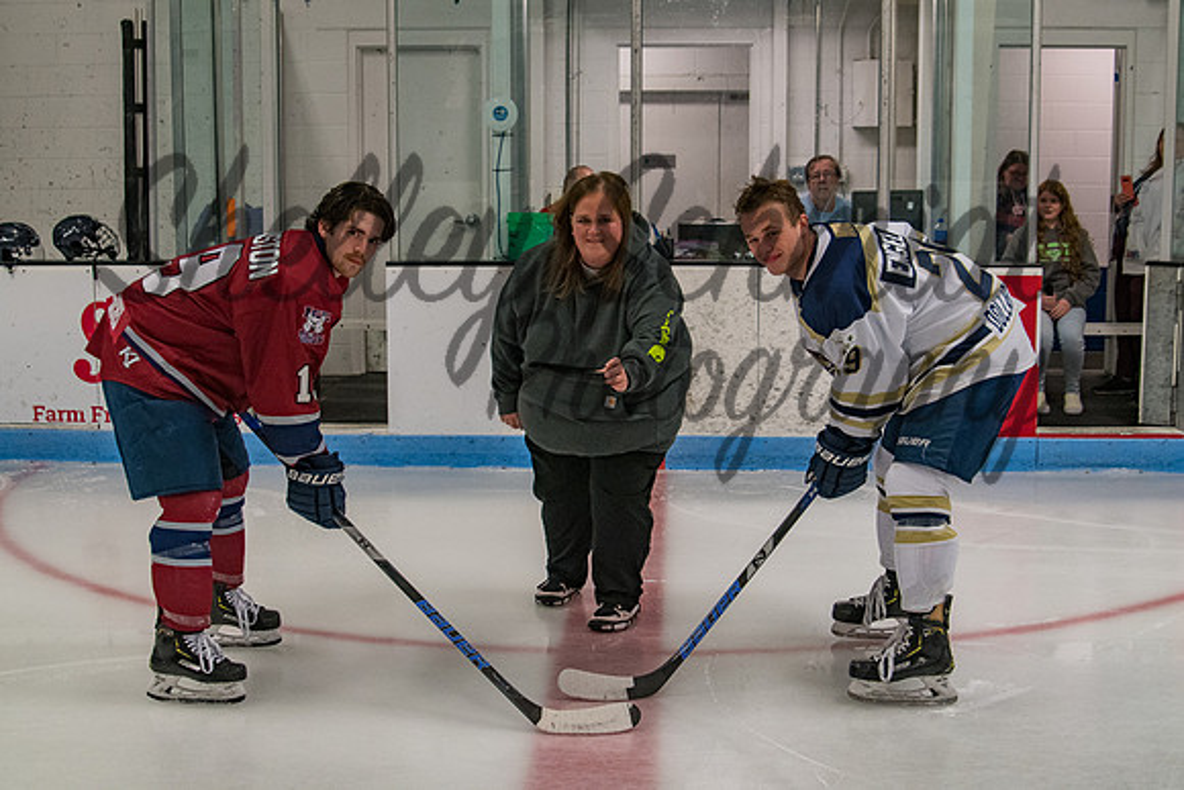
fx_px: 1533
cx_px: 597
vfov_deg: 28.9
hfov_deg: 42.2
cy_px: 357
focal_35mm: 47
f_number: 4.5
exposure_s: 1/250
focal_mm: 28
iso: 1250
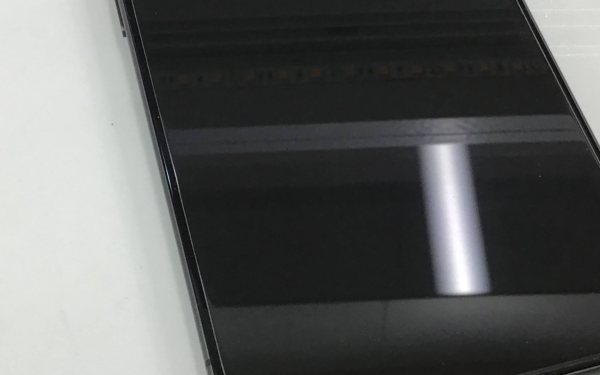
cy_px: 109
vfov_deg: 20.5
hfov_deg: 32.4
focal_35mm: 63
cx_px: 265
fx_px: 1030
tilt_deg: -55.2
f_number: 2.4
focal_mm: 3.3
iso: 32
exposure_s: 1/33
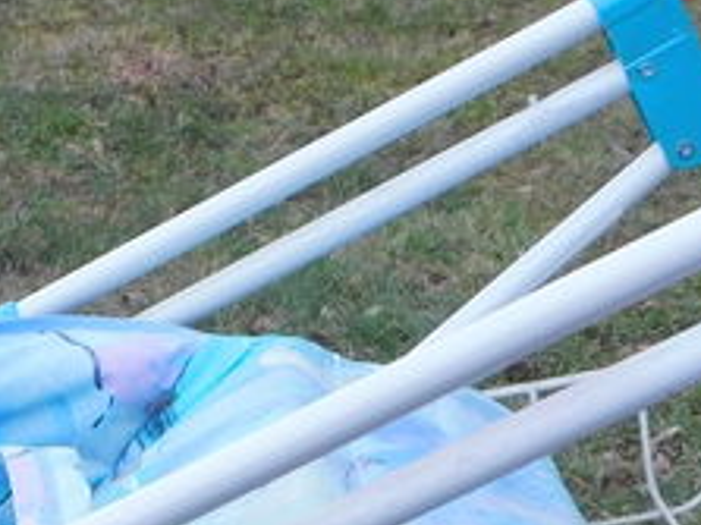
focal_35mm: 103
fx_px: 2085
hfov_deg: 18.5
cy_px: 776
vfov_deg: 13.5
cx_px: -44
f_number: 3
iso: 125
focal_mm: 4
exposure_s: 1/30
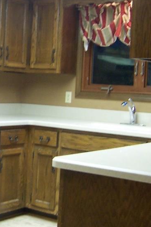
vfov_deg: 28.8
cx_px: 15
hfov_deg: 19.1
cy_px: 103
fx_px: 441
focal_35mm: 70
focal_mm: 5.6
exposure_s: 1/15
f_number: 2.8
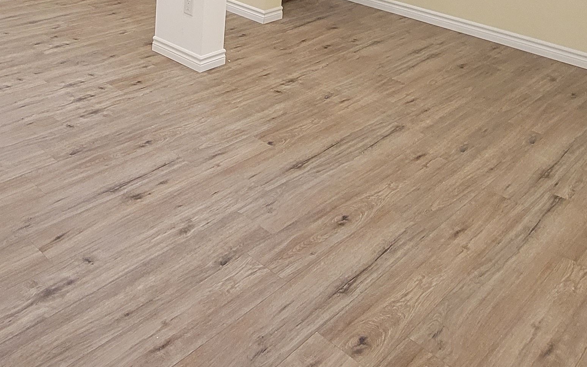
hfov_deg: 52.0
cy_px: -61
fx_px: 576
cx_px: 157
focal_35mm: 36
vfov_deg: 30.6
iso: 320
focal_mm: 2.2
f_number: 2.2
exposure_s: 1/60
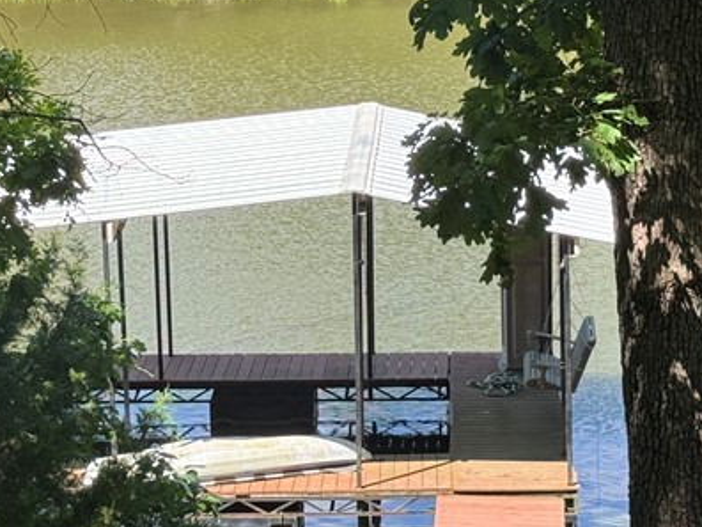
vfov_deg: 12.0
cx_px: 234
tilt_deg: -12.6
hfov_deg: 15.9
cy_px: 259
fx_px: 2515
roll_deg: +1.5
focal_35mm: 124
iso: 64
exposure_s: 1/802
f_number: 1.78
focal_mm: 6.76
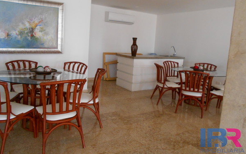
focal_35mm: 28
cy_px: 64
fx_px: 188
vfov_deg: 44.4
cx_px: 124
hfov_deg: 66.5
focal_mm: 4.6
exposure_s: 1/30
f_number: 3.2
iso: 320
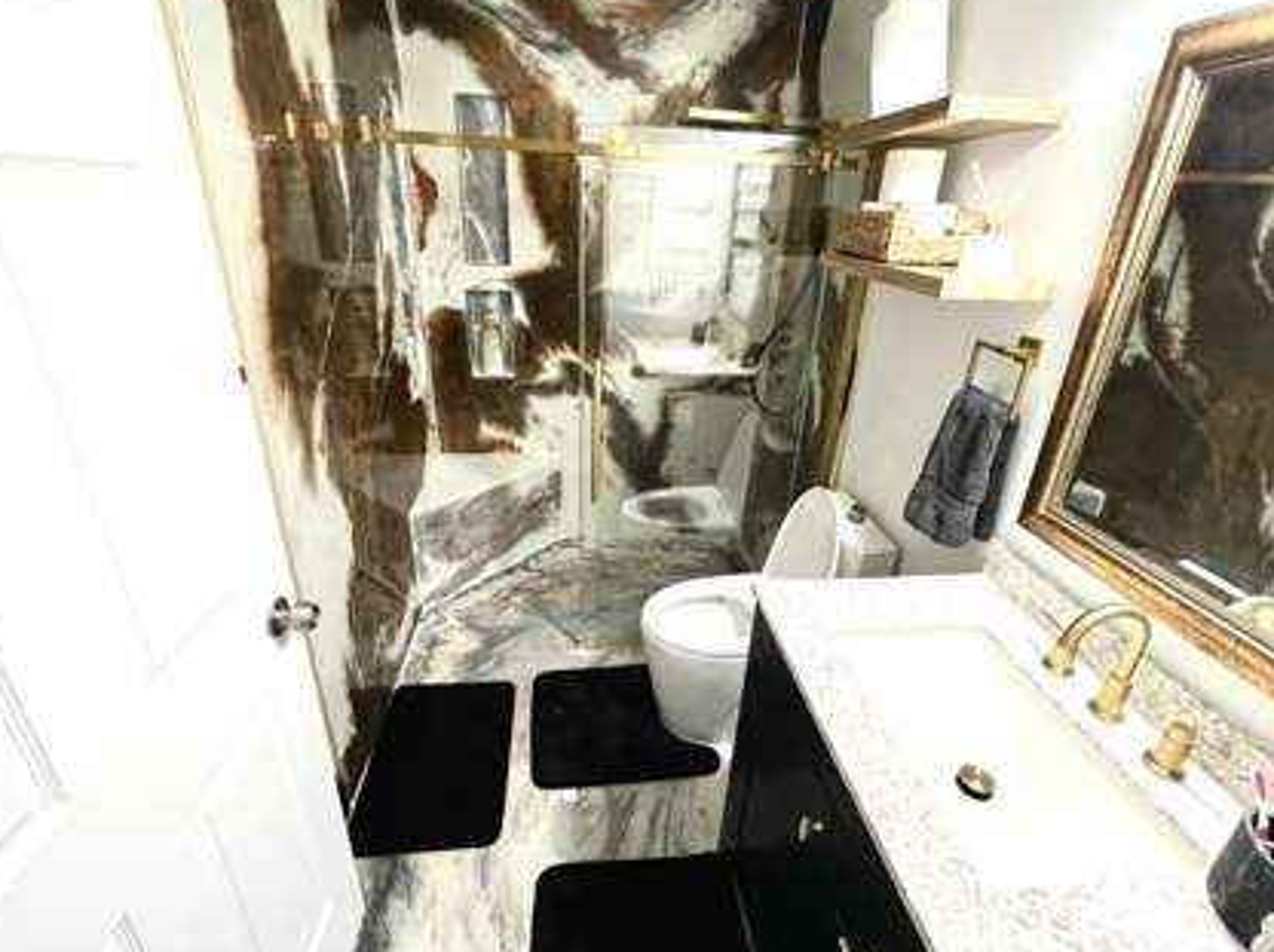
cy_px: 455
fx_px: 551
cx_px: 640
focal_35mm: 15
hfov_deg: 98.2
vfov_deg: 81.6
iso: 320
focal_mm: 1.57
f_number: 1.8
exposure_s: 1/60
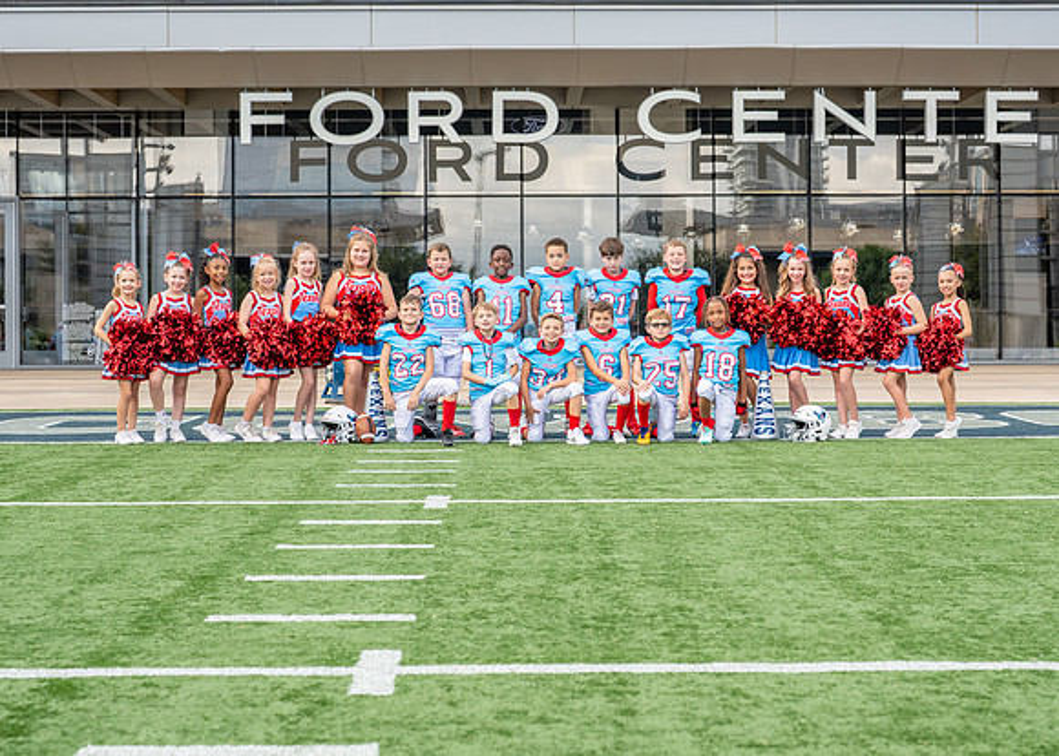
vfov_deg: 20.4
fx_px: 2100
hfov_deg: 28.3
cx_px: 532
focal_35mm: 70
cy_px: 342
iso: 250
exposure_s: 1/400
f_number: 4
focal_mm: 50
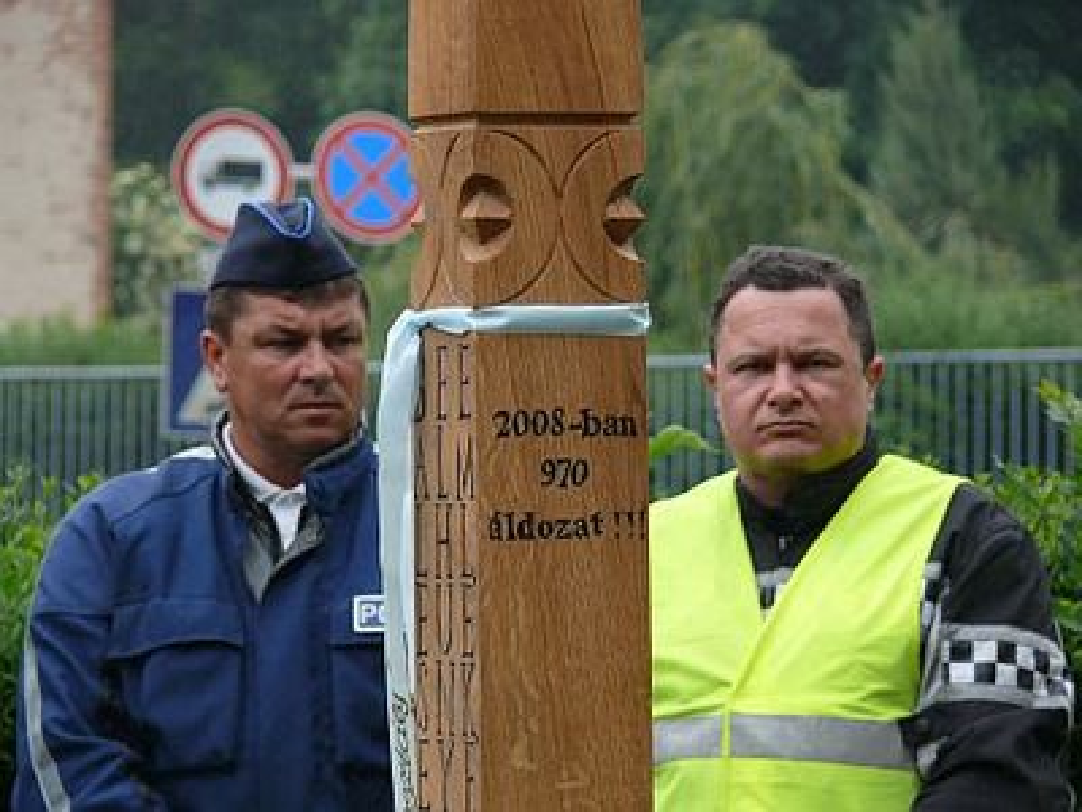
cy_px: 406
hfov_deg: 6.9
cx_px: 541
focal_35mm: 289
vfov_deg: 5.1
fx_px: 9033
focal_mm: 61.1
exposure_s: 1/200
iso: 100
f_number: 4
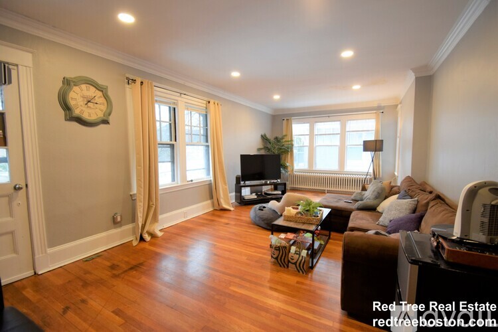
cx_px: 249
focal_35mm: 15
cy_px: 166
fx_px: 207
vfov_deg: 77.3
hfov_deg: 100.4
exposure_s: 1/60
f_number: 4
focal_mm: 10
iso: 640
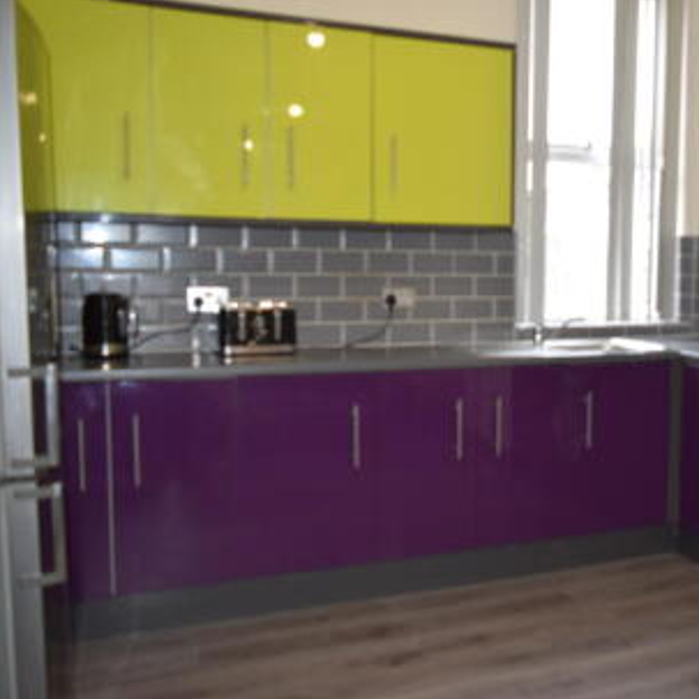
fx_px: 822
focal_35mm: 36
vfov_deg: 46.0
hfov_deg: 44.7
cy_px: 347
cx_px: 510
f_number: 5
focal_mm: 18
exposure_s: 1/100
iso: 800
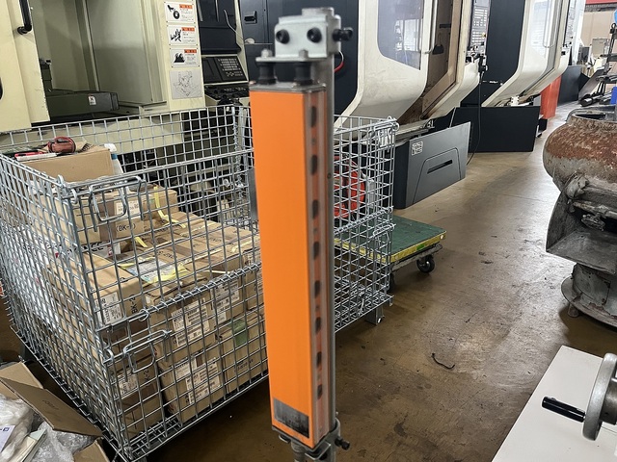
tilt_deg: -21.2
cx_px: 308
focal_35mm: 26
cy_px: 231
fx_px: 463
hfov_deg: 67.3
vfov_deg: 53.1
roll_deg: +1.7
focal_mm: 5.1
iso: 500
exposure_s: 1/46
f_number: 1.6
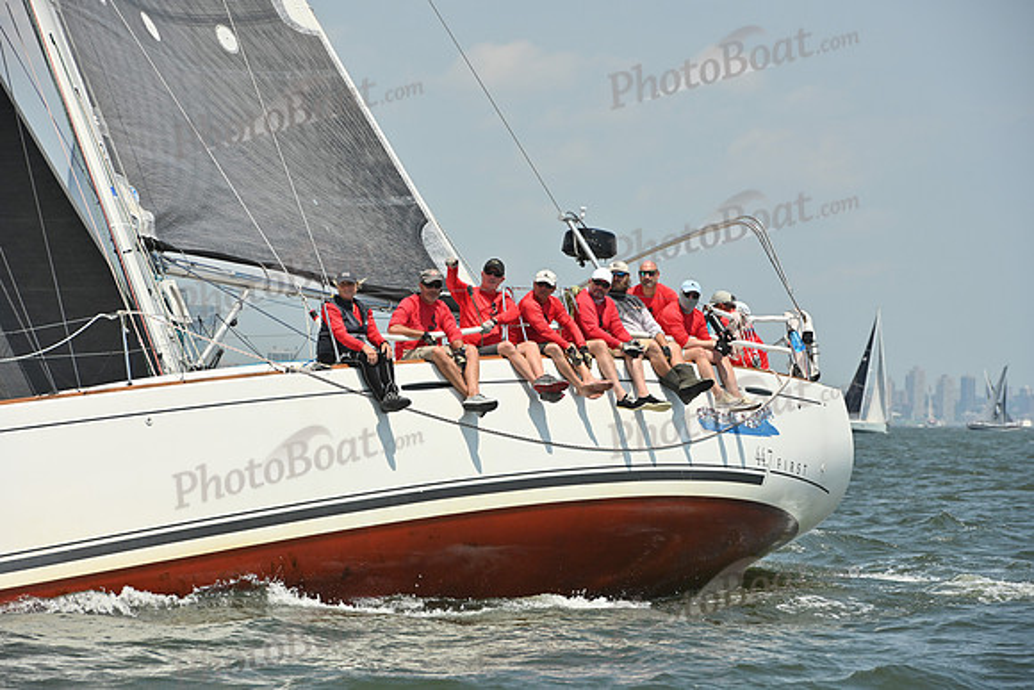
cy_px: 345
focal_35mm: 200
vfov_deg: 6.9
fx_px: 5746
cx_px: 517
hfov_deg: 10.3
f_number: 10
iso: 320
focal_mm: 200
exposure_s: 1/1250
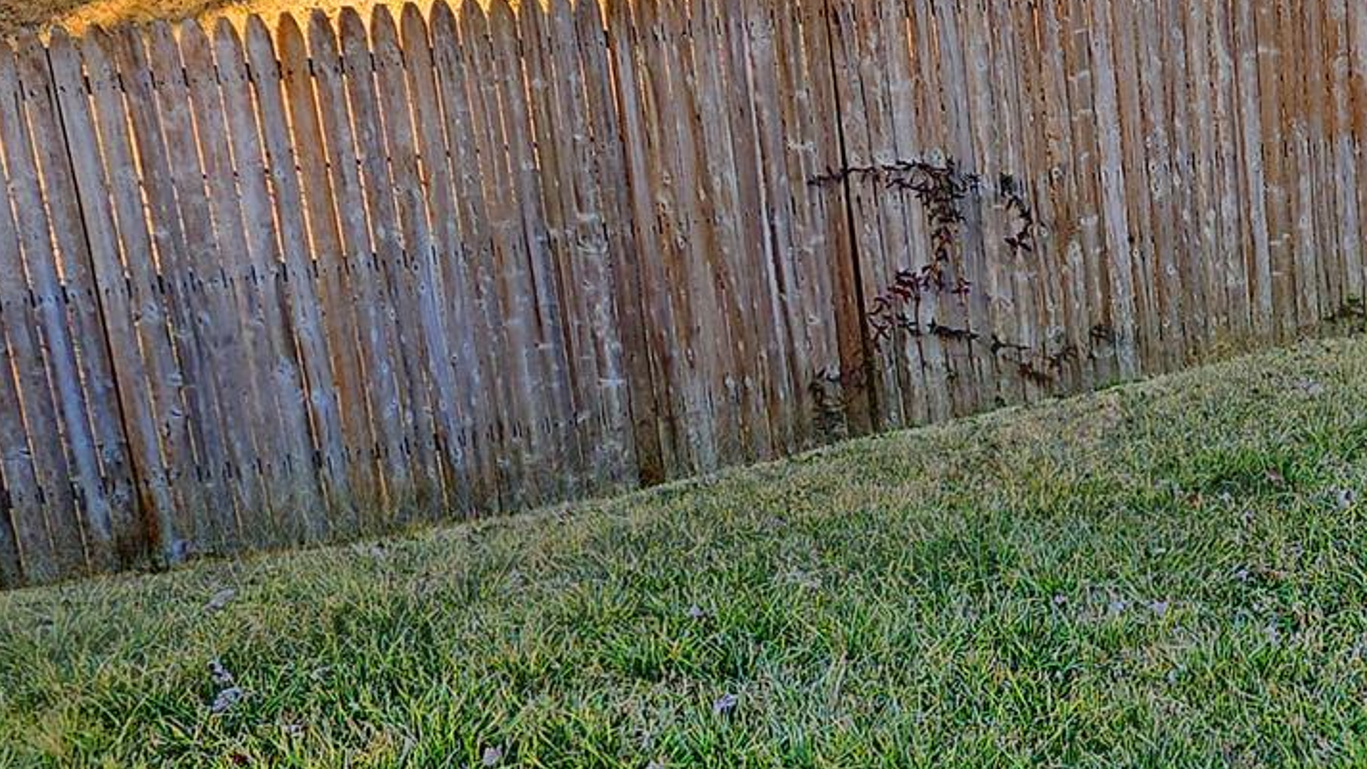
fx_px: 2610
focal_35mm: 72
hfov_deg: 25.6
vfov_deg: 16.6
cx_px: 1737
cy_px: 664
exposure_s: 1/128
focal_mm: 6.4
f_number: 1.8
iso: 50
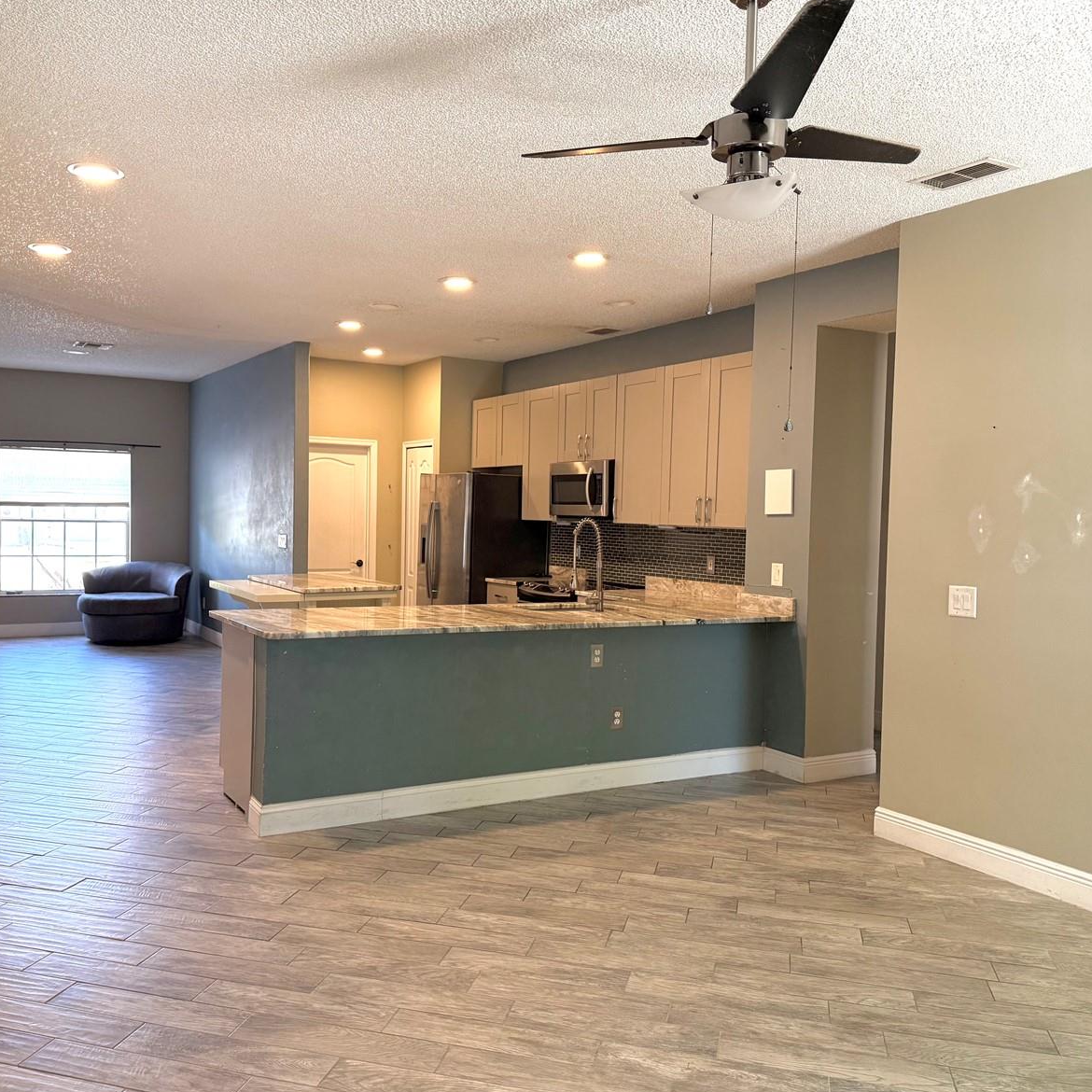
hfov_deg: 55.4
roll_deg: -1.3
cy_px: 545
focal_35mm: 29
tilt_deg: -2.1
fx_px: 1035
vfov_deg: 55.6
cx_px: 473
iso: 250
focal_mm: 6.76
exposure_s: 1/120
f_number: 1.78
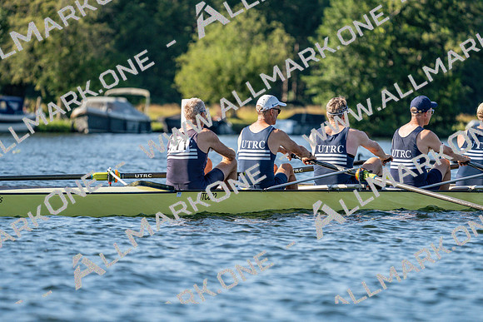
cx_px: 242
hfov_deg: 6.5
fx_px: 4267
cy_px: 161
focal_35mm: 318
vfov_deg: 4.3
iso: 400
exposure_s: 1/1600
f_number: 6.3
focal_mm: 318
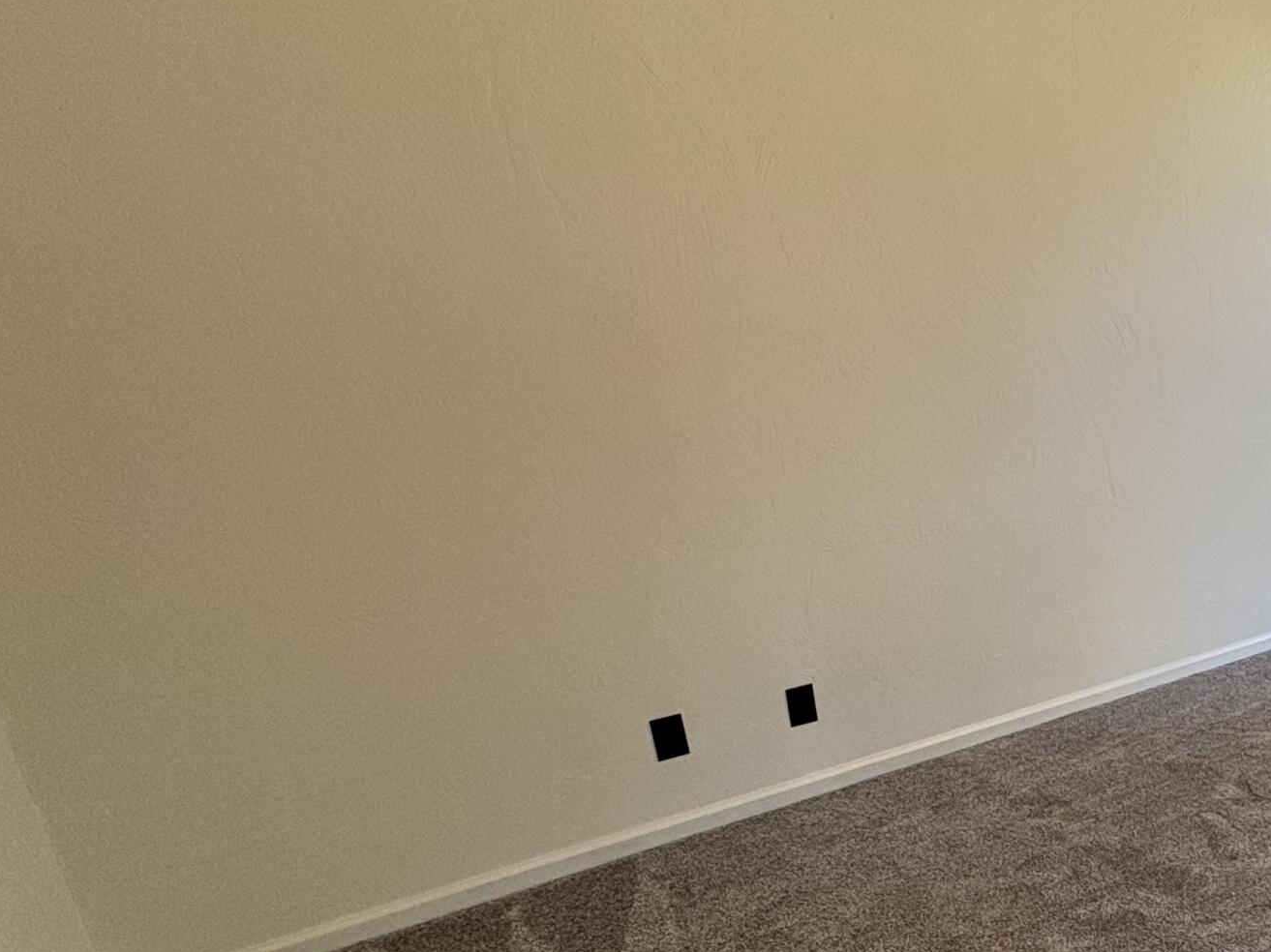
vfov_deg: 43.5
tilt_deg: -15.7
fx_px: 1175
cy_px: 643
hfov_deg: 43.1
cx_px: 1424
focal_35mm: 32
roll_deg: +0.8
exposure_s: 1/120
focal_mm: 2.22
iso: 160
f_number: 2.2
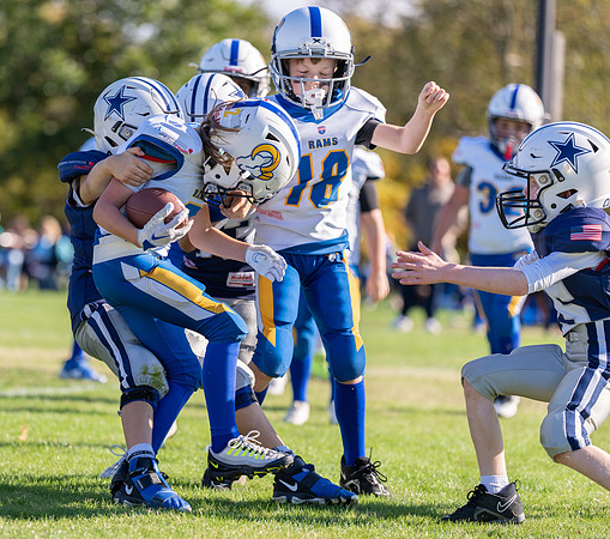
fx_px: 3280
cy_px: 281
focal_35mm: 174
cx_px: 188
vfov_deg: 9.4
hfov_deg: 10.6
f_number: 2.8
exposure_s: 1/1250
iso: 100
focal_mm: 140
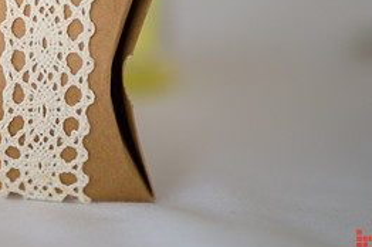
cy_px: 30
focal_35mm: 155
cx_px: 45
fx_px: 1600
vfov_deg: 8.8
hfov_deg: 13.2
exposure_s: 1/800
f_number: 3.2
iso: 320
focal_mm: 70
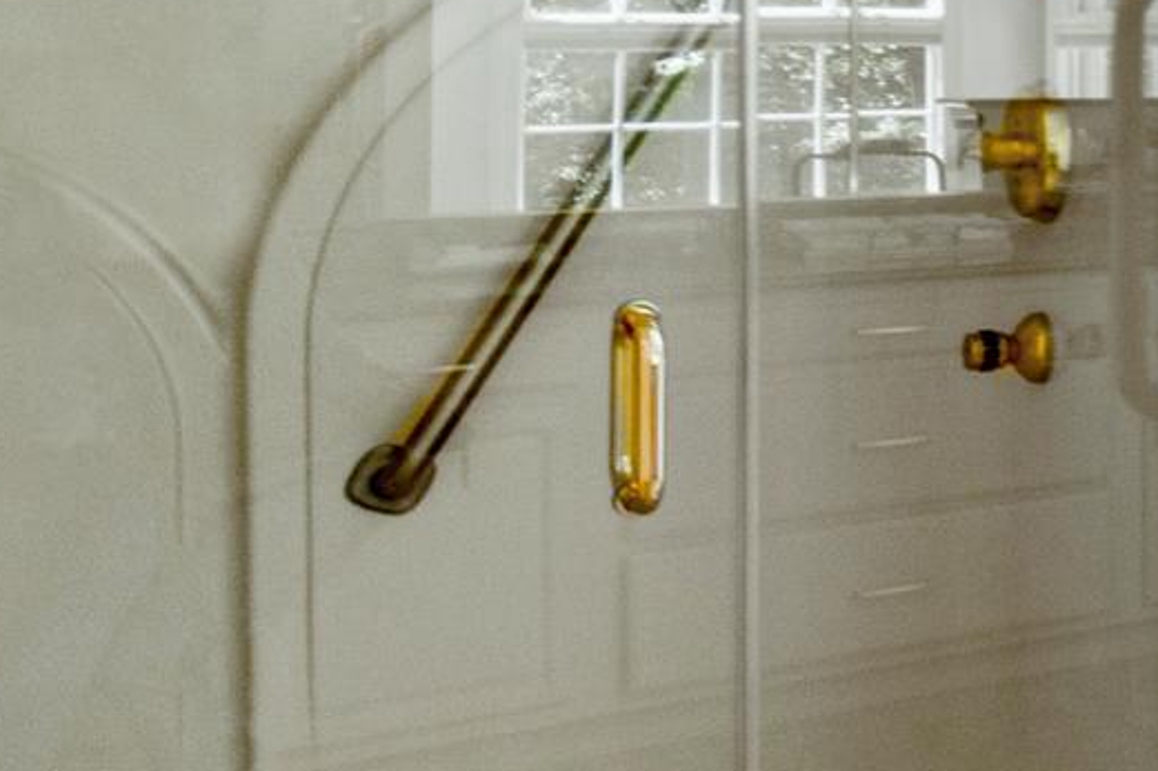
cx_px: 2067
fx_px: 1897
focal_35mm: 59
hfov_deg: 21.9
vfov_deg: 22.5
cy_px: 99
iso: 200
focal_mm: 10
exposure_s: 1/15
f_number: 8
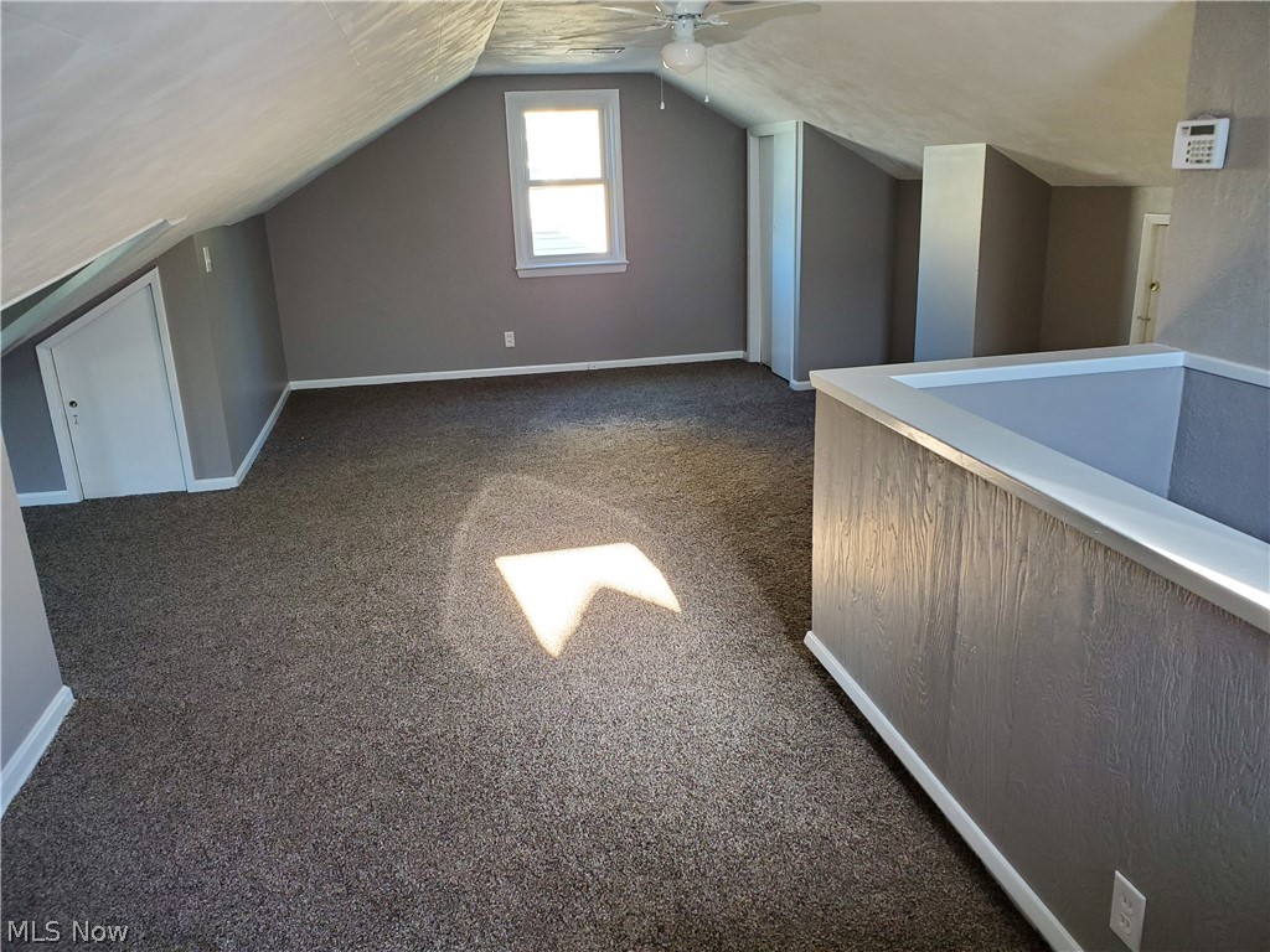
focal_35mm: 26
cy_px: 476
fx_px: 954
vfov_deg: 53.1
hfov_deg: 67.3
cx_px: 635
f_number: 2.4
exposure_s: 1/39
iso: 200
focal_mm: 4.3
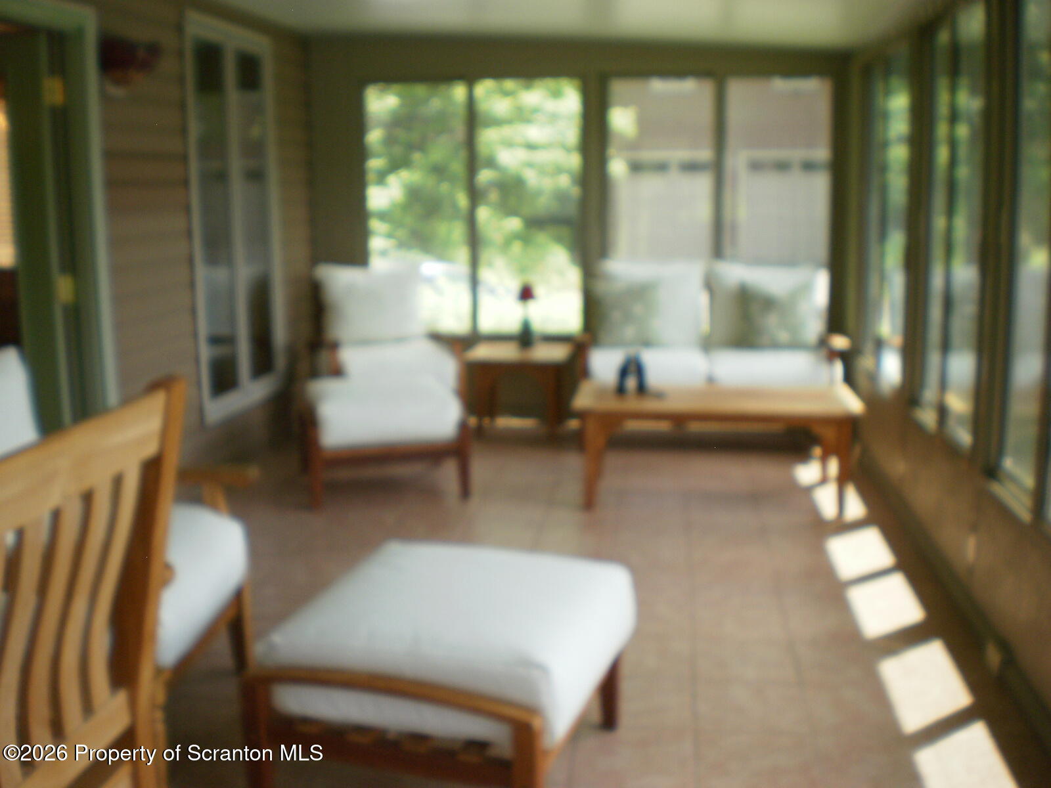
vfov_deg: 39.7
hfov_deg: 51.4
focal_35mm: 36
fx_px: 1093
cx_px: 526
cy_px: 394
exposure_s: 1/80
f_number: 3.1
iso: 100
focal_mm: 6.3
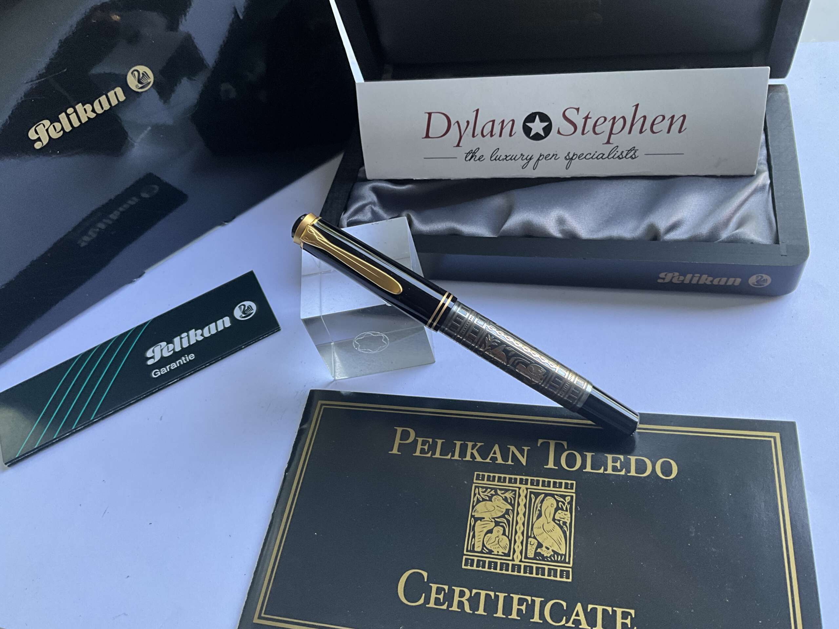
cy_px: 314
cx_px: 420
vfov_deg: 48.2
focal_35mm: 29
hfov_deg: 61.7
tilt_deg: -52.2
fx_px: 703
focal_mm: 3
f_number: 1.8
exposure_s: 1/84
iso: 64
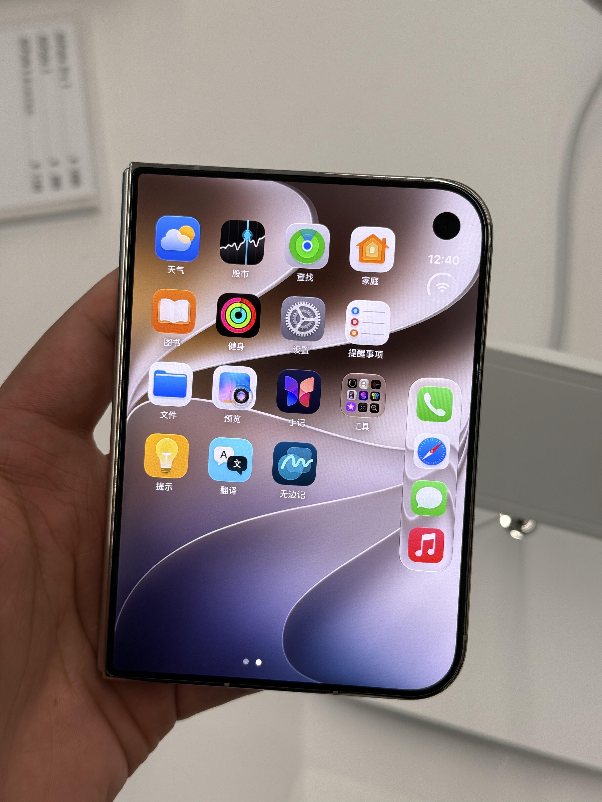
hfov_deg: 30.3
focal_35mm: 48
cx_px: 301
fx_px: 1113
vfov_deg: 39.7
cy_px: 401
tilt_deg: -65.7
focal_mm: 6.76
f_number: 1.78
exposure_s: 1/195
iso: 50
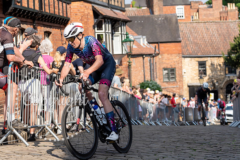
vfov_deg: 15.2
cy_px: 35
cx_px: 65
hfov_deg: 22.6
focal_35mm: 89
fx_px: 597
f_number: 2.8
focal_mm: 57
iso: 100
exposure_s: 1/1250
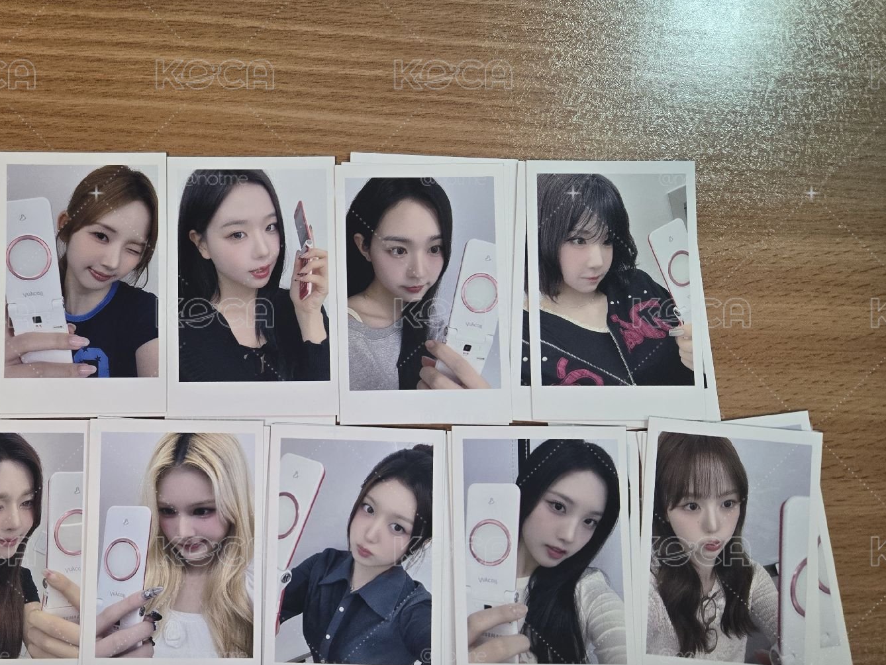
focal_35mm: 33
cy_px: 431
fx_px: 845
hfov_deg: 53.6
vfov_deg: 42.5
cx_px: 255
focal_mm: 5.4
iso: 125
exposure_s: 1/120
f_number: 1.8
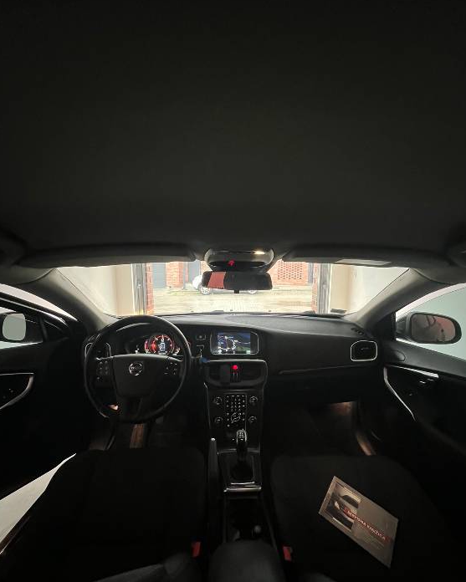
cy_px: 309
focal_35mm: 14
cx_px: 237
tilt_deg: -7.8
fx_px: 241
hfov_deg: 88.0
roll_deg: +0.0
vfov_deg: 100.6
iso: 800
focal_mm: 1.57
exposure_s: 1/37
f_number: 1.8
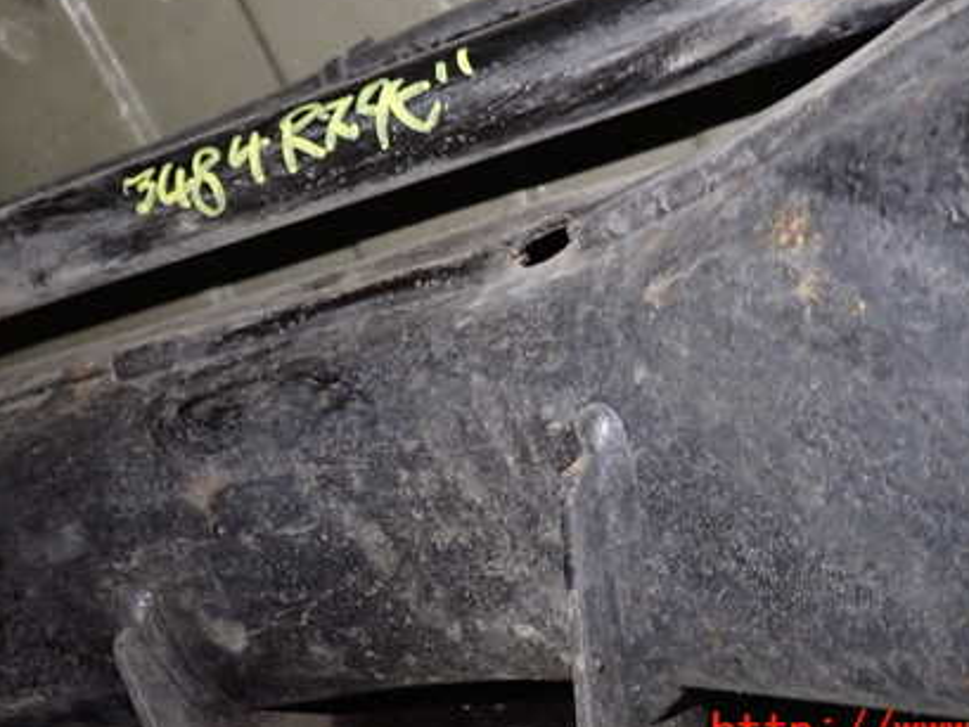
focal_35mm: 44
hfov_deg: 42.9
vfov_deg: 32.6
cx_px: 535
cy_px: 232
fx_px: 1232
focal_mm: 5.4
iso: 800
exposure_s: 1/25
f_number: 2.3
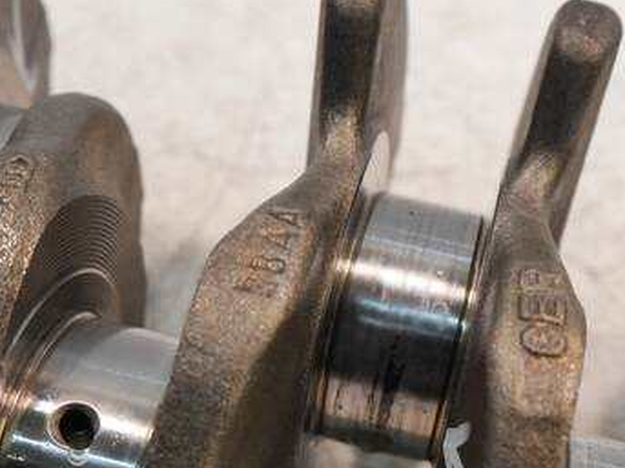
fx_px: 1011
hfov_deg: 34.0
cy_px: 291
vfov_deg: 26.0
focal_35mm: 56
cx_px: 423
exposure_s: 1/125
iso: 1250
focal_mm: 20
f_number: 4.2
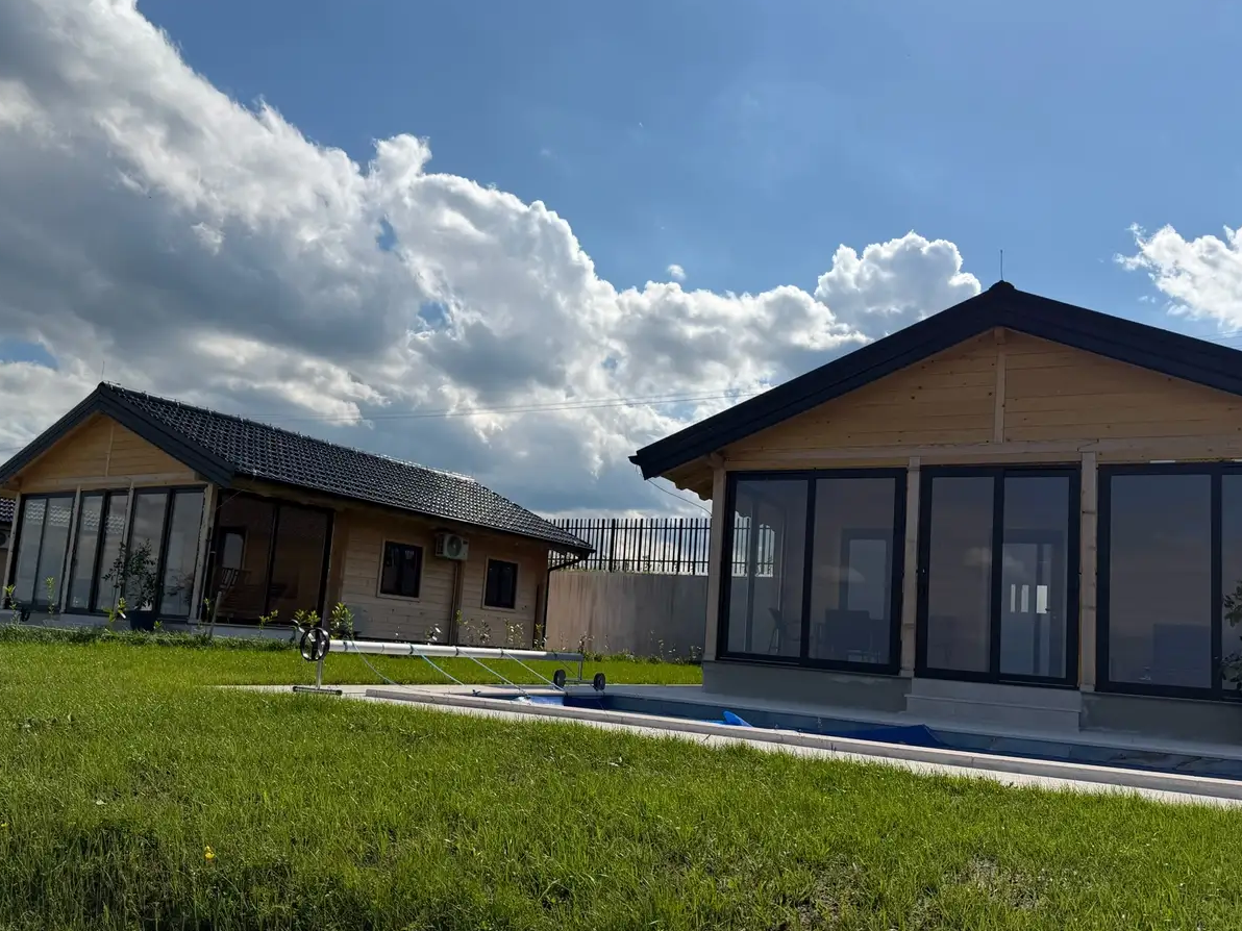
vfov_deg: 48.2
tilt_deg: +7.1
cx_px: 585
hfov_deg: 61.6
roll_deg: -4.5
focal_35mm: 29
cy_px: 509
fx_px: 1041
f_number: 1.78
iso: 80
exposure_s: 1/11905
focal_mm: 6.76
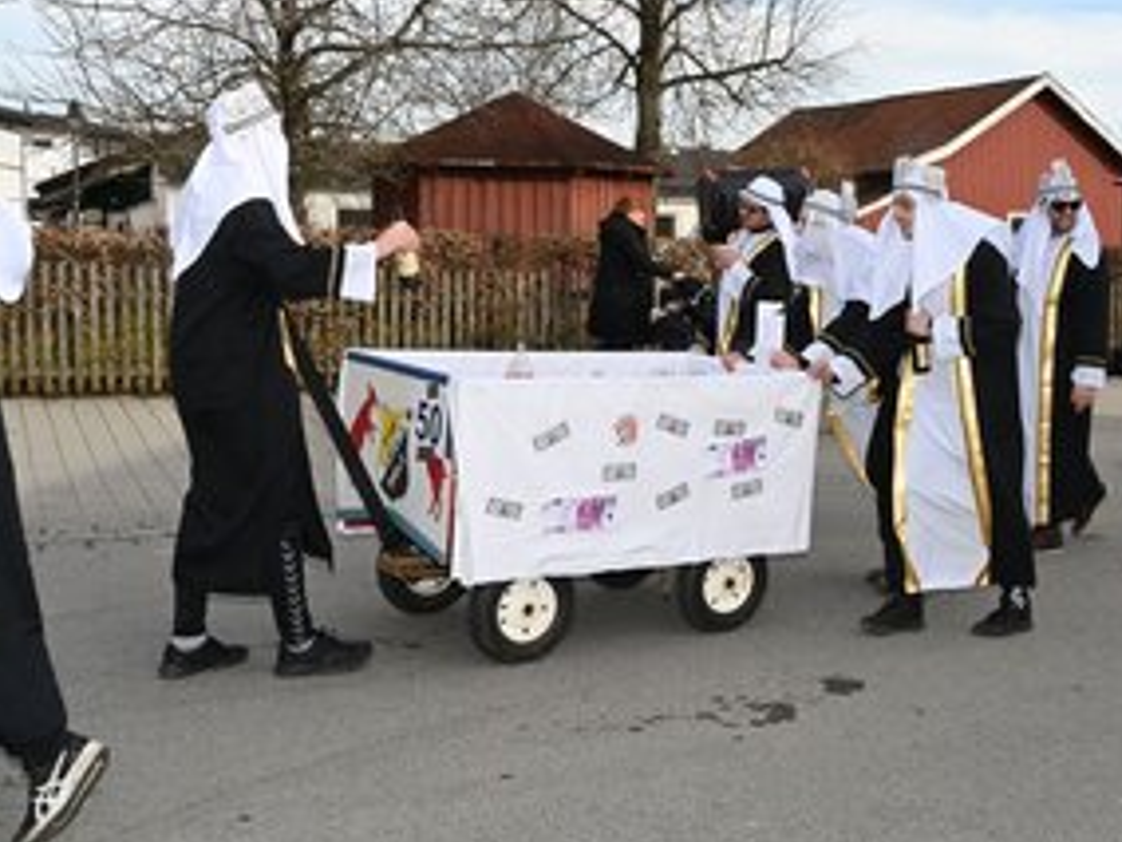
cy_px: 376
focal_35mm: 46
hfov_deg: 40.5
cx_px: 786
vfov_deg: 31.5
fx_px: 1491
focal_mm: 34
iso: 1000
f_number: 22
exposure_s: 1/200
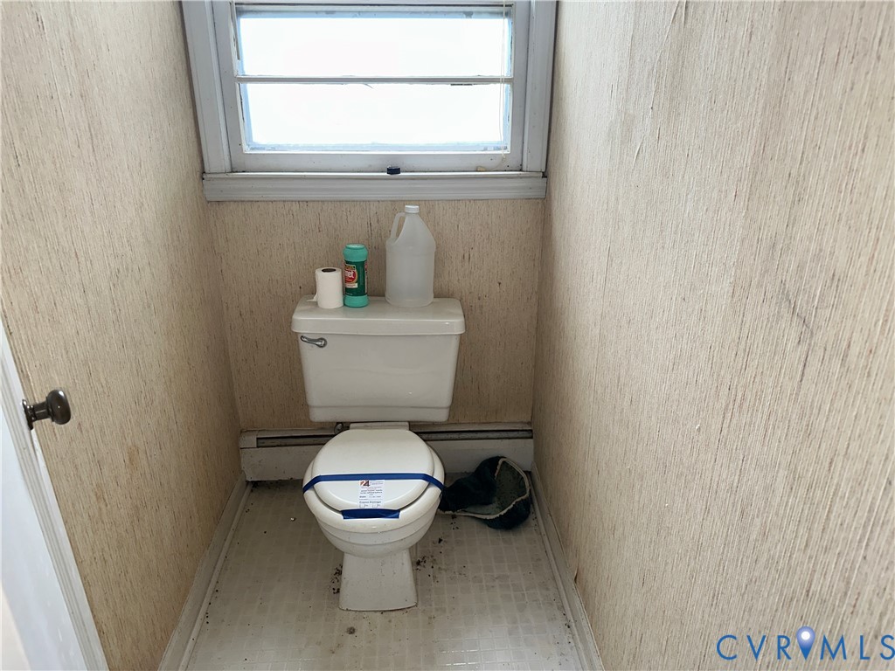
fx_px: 621
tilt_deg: -22.5
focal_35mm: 24
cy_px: 336
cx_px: 448
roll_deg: -0.1
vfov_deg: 56.8
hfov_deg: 71.6
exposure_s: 1/121
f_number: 1.78
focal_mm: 6.86
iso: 100
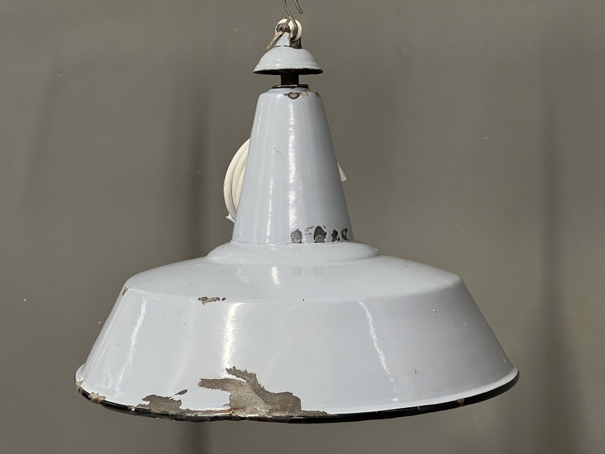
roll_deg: +1.0
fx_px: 1346
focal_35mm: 77
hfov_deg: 25.3
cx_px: 302
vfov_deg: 19.1
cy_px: 227
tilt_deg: -5.3
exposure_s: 1/34
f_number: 2.8
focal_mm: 9
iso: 640
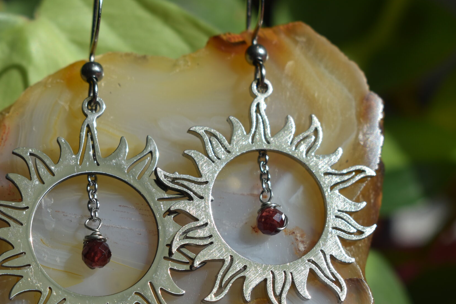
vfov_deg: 13.9
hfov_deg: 20.8
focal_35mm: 98
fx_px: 1241
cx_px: 158
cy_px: 211
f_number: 8
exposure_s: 1/320
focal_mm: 42
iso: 100
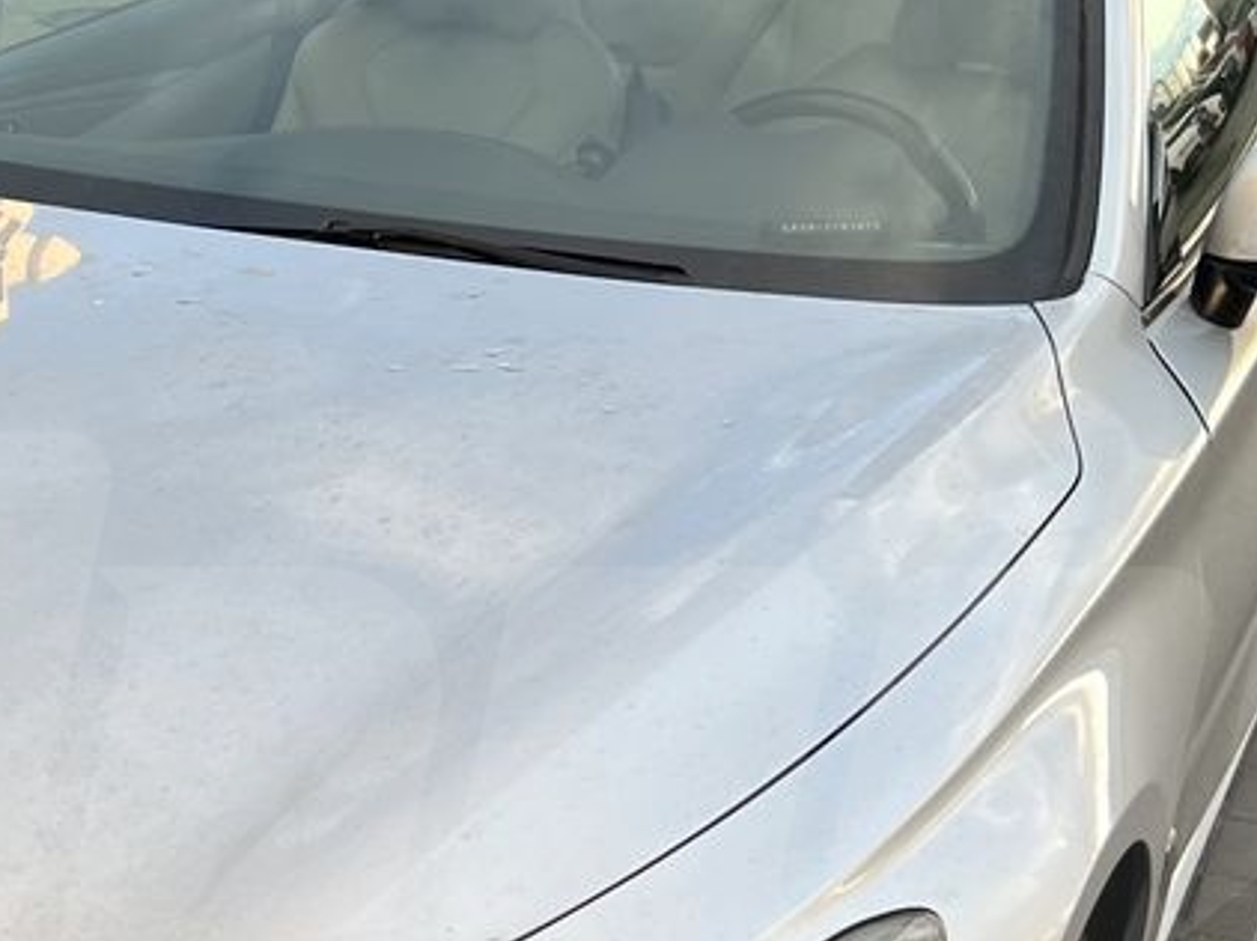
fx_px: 2686
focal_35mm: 74
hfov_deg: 25.7
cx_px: 200
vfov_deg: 19.7
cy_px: 759
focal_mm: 5.7
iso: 32
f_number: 1.5
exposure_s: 1/131
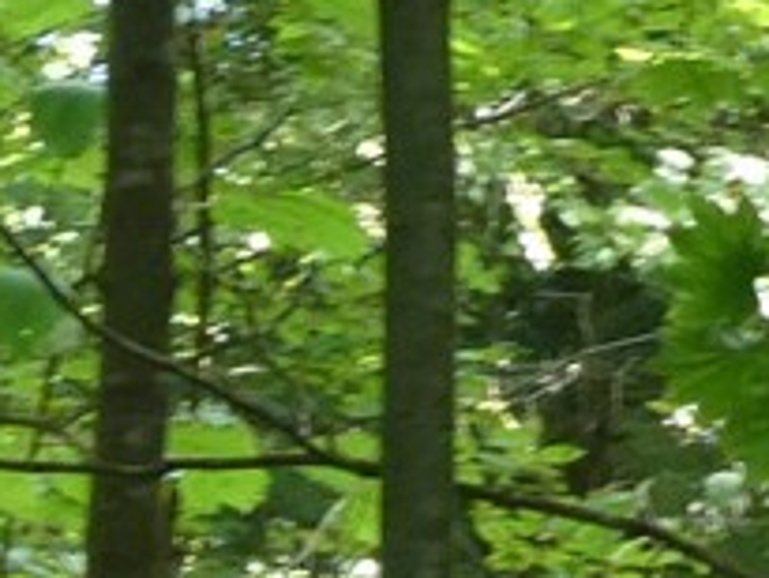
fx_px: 10581
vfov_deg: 3.1
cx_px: 1039
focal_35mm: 476
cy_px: 762
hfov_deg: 4.1
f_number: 4.3
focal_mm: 10.9
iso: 250
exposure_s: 1/60
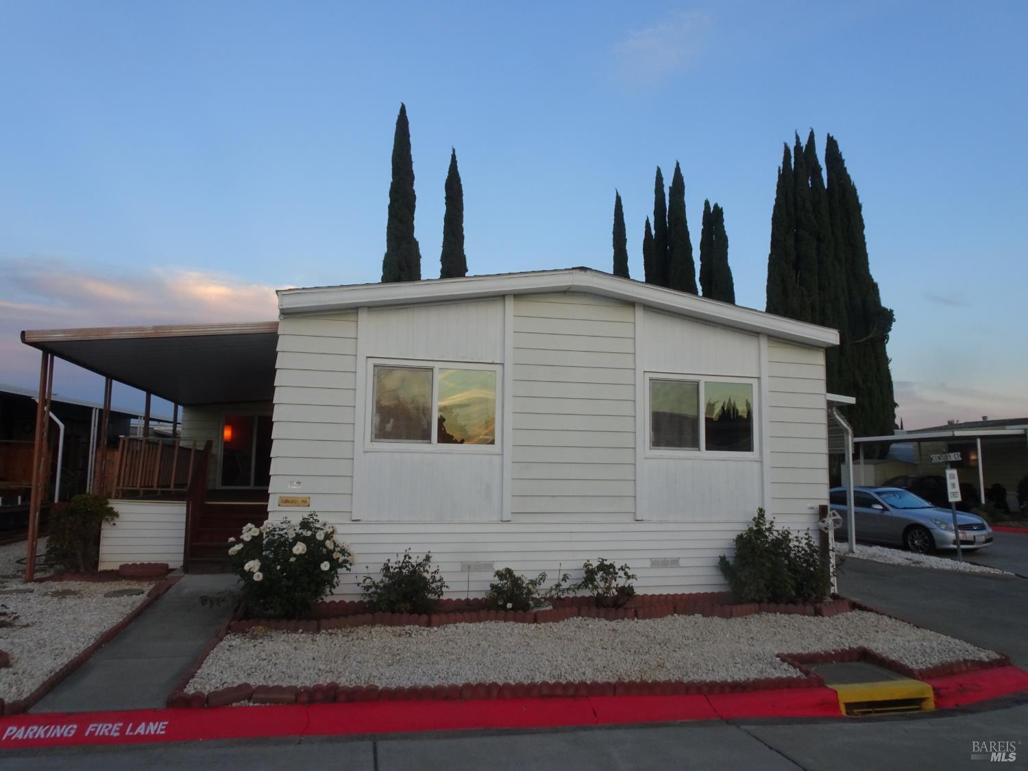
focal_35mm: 24
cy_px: 386
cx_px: 514
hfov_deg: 71.6
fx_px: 713
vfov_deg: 56.8
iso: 125
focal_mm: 4.1
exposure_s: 1/30
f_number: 3.5
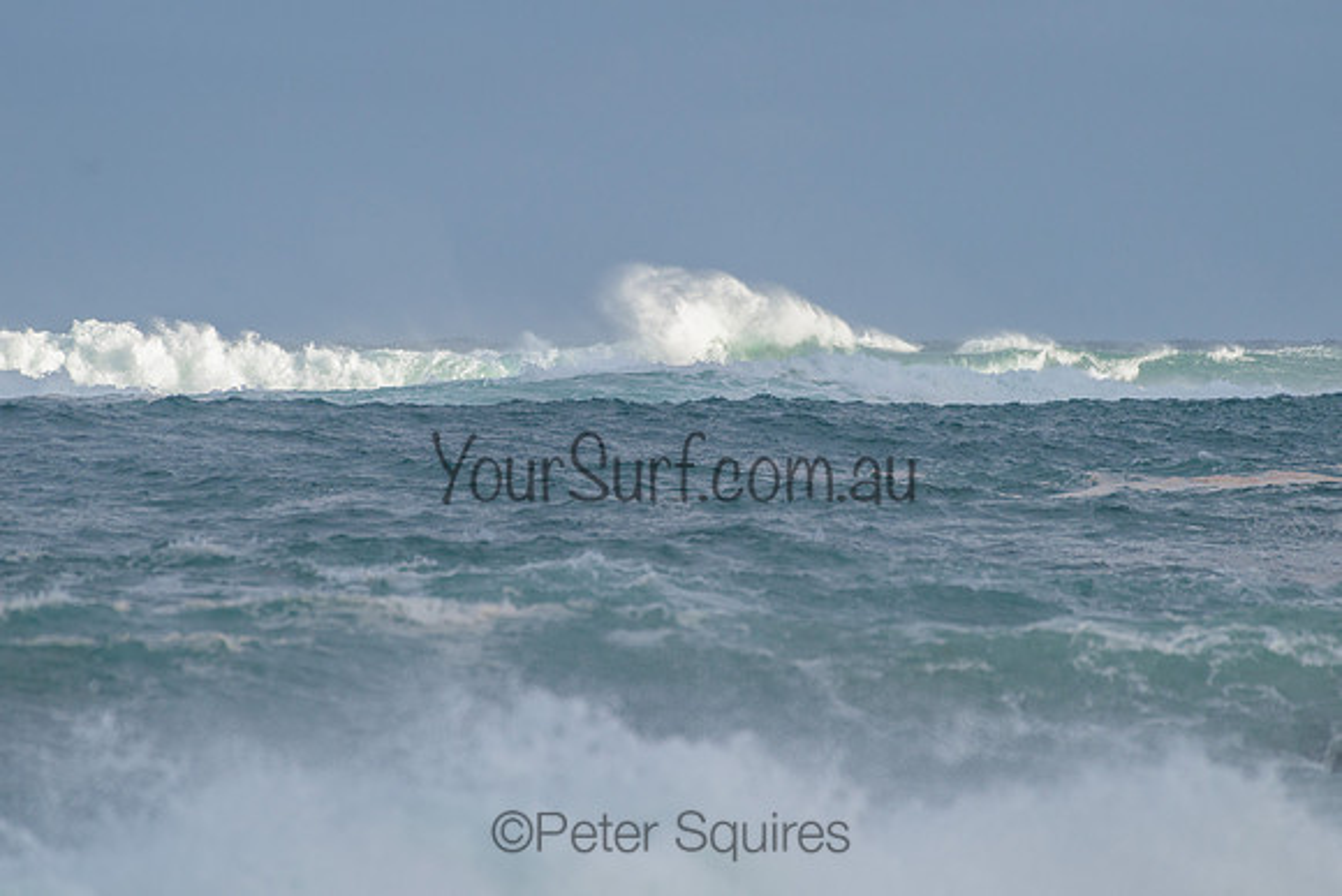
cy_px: 354
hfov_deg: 3.4
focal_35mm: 613
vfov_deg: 2.2
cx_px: 734
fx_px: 22839
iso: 450
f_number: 5.6
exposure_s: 1/2000
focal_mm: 500
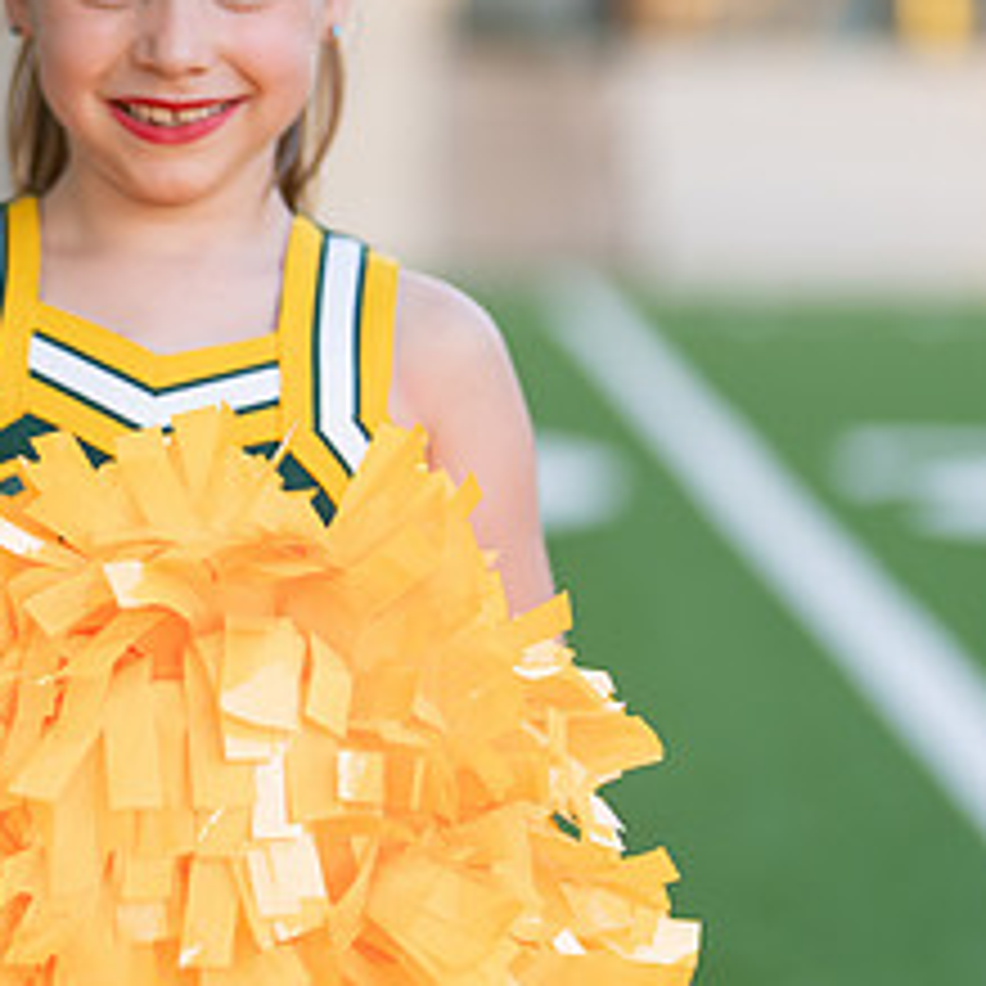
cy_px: 401
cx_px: 61
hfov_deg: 12.4
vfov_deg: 12.6
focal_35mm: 139
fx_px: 4479
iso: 125
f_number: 1.2
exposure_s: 1/500
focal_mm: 50
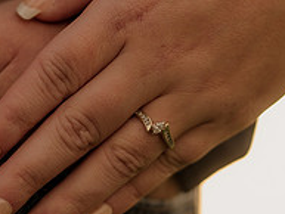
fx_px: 2340
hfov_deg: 7.0
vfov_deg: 5.2
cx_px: 182
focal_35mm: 284
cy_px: 155
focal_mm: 85
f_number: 1.8
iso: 100
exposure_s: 1/80
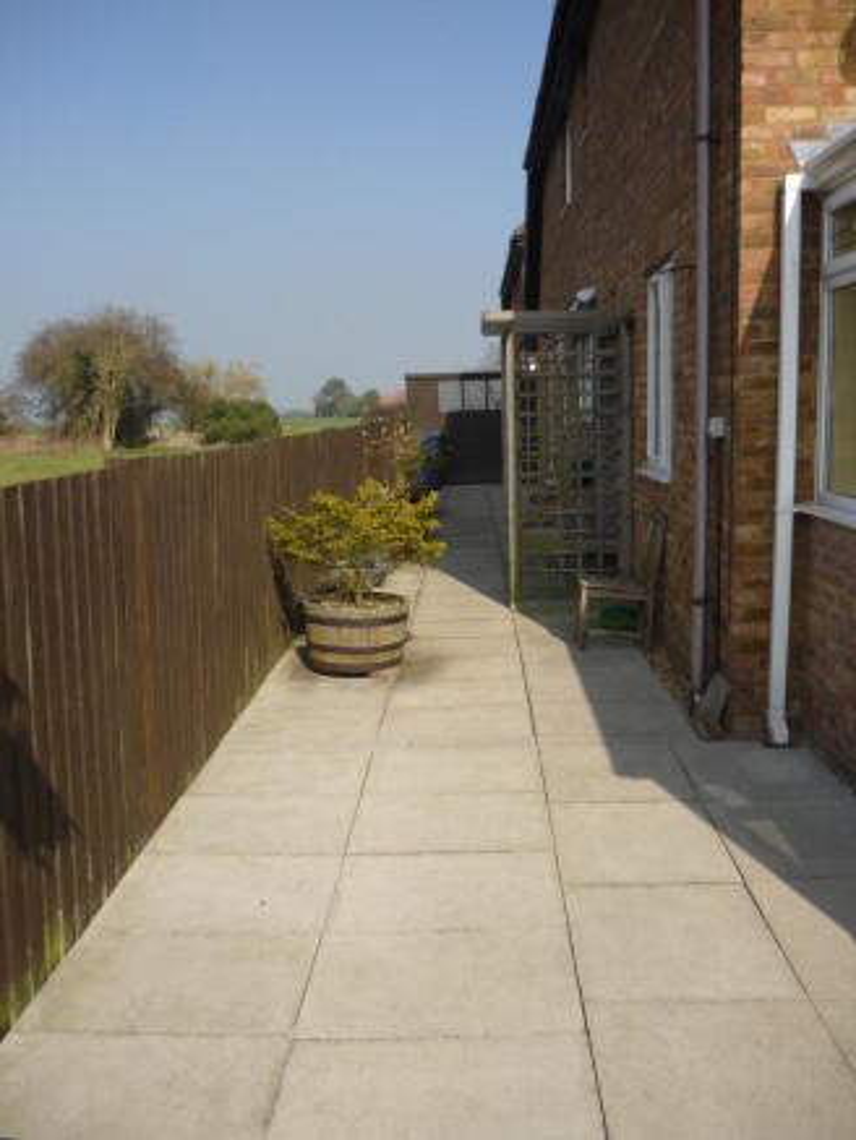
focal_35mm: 33
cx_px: 428
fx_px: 1088
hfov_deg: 43.0
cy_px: 570
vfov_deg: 55.3
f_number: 8
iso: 100
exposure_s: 1/200
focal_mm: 5.5
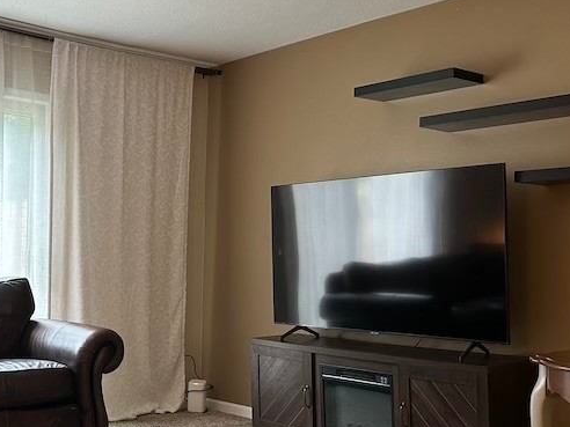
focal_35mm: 50
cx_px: 114
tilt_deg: +2.0
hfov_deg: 36.9
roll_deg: -1.8
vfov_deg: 29.0
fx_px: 823
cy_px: 255
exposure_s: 1/60
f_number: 1.78
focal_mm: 6.86
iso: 250
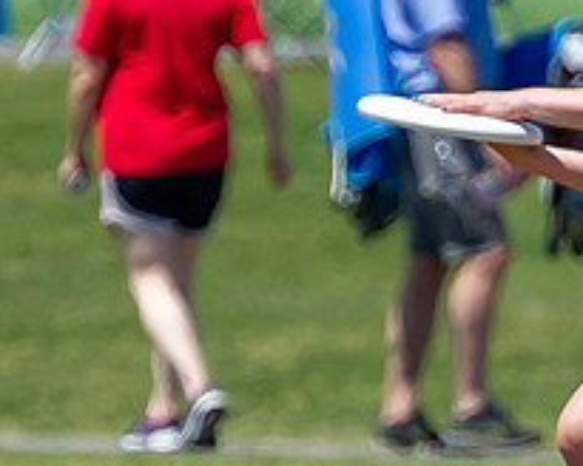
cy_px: 12
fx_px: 33146
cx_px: 752
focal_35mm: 1921
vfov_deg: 0.8
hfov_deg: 1.0
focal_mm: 280
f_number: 4
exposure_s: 1/3200
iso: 360
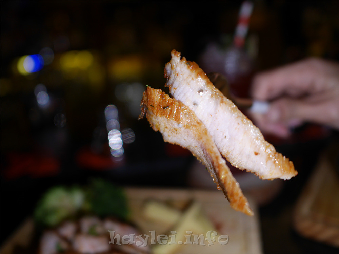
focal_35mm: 30
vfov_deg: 46.8
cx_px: 170
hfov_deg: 60.0
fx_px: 294
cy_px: 127
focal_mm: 15
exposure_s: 1/60
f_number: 1.7
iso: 250
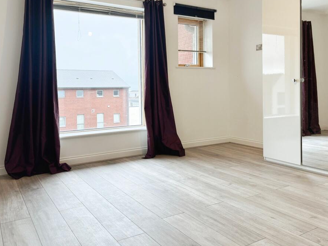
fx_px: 284
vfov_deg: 46.7
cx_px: 155
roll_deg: +1.3
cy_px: 107
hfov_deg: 59.9
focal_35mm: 30
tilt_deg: -2.3
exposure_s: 1/100
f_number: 1.6
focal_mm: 5.96
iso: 50
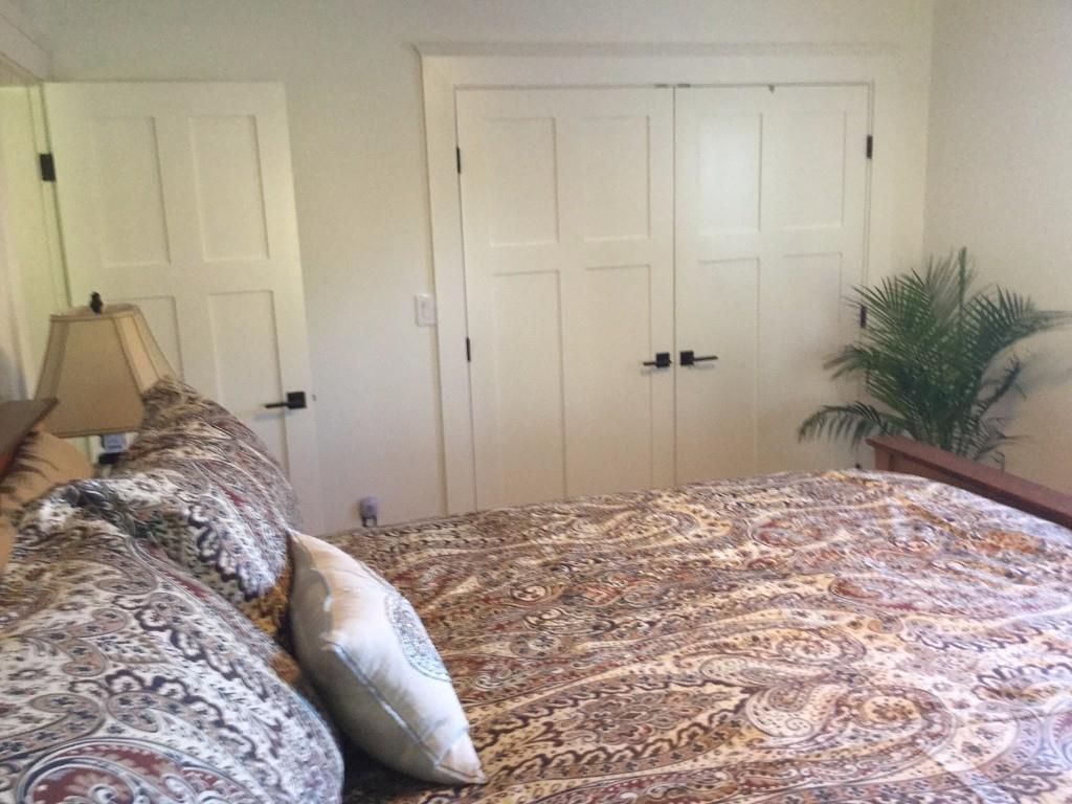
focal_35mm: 31
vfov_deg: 45.4
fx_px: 960
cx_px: 536
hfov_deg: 58.4
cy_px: 402
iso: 160
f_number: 2.4
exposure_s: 1/30
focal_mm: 3.3
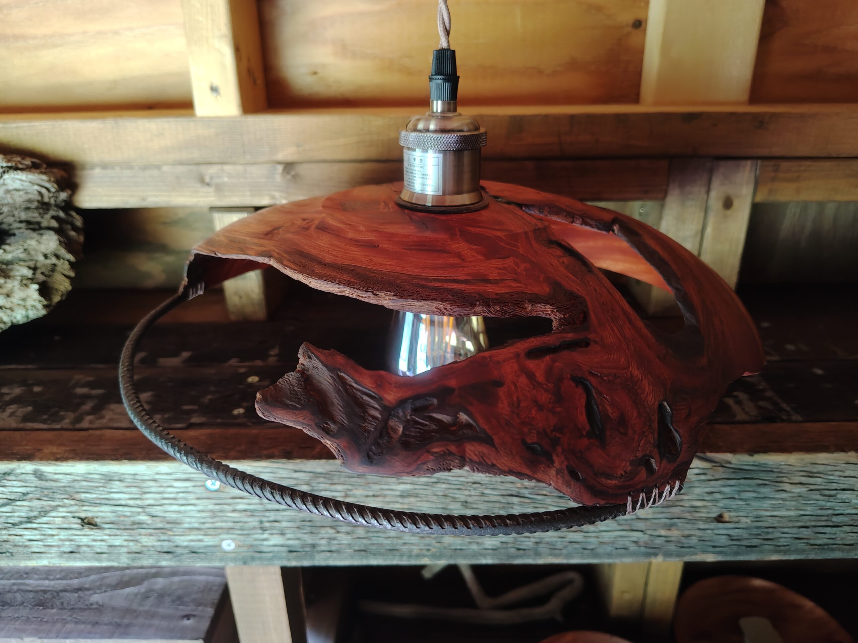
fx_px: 570
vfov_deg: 58.9
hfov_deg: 73.9
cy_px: 322
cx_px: 429
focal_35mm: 23
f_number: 1.88
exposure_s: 1/60
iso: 1162
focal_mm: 5.56
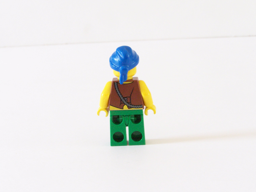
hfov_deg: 23.8
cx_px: 128
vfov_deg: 18.0
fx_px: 606
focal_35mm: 82
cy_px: 96
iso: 400
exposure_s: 1/2
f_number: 8
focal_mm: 13.7
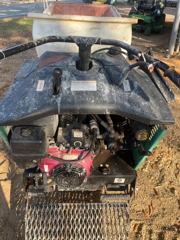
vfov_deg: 67.3
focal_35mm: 26
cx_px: 90
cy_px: 120
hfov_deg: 53.1
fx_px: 180
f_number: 1.6
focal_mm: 5.1
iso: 50
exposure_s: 1/375
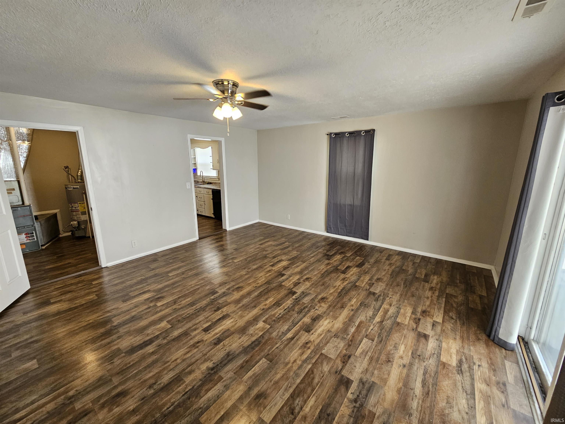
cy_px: 212
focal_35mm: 13
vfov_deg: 89.9
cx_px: 282
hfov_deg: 106.2
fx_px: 212
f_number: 2.2
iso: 160
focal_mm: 2.2
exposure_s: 1/60
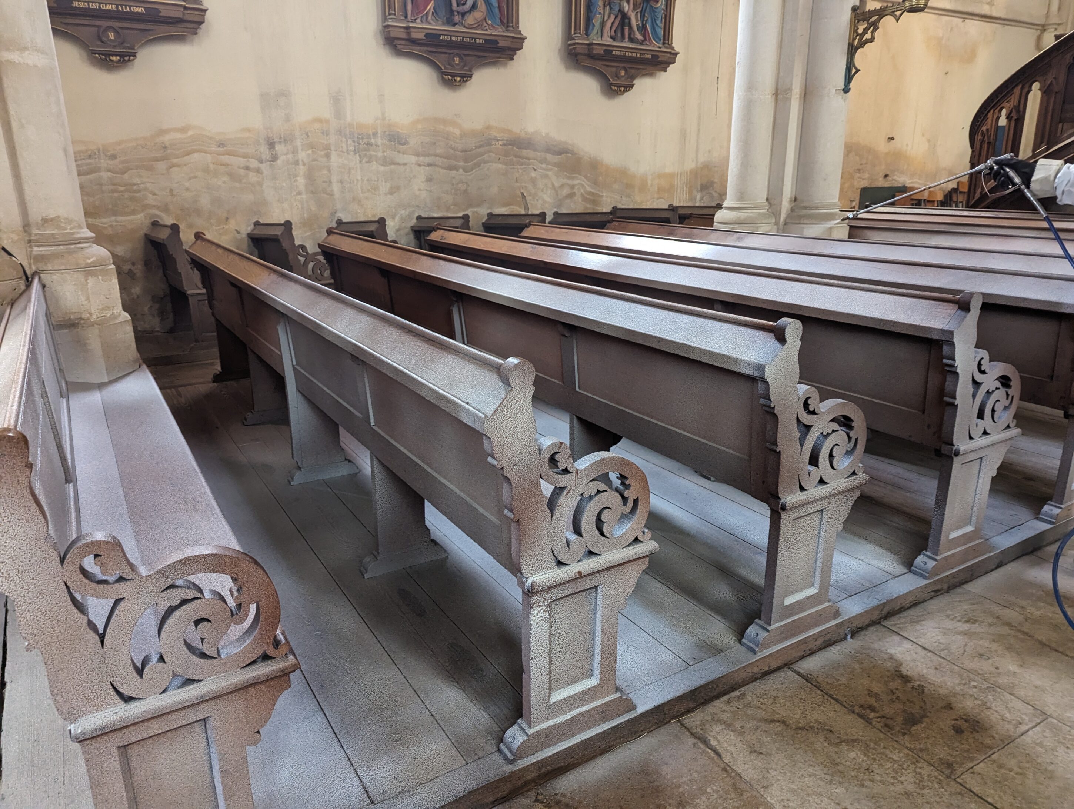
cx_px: 537
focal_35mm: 24
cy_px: 404
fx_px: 746
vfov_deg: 56.9
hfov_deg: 71.5
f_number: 1.85
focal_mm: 6.81
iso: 1471
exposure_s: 1/115
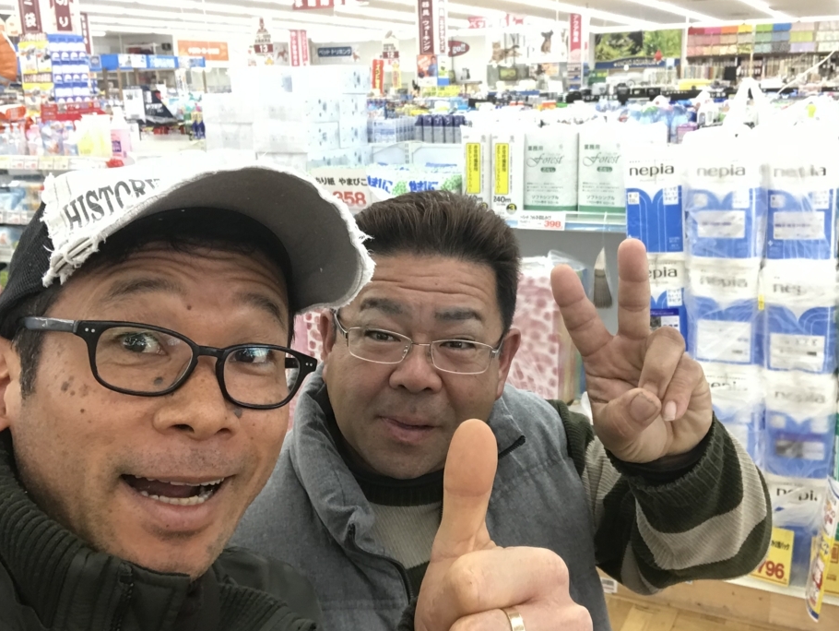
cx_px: 462
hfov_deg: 51.2
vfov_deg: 39.7
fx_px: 873
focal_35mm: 36
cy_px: 300
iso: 50
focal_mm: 2.87
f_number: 2.2
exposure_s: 1/30
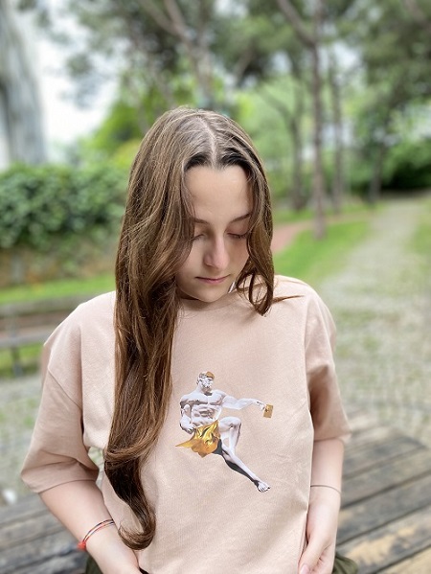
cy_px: 287
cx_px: 216
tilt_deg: -5.0
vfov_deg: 67.3
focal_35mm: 26
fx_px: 431
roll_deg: +2.2
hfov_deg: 53.1
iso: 50
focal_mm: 4.25
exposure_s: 1/122
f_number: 1.8
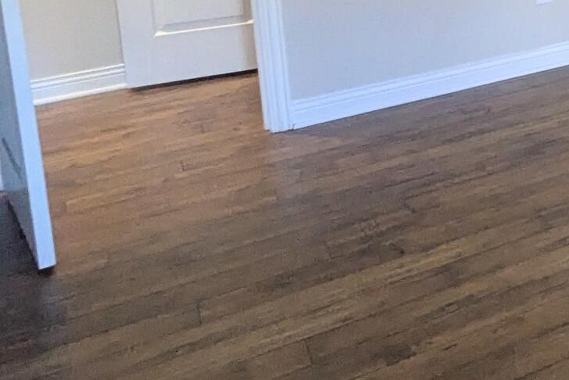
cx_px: 885
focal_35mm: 60
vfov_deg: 20.4
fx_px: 949
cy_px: -134
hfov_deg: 24.6
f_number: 2.2
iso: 464
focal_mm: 1.83
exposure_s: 1/120
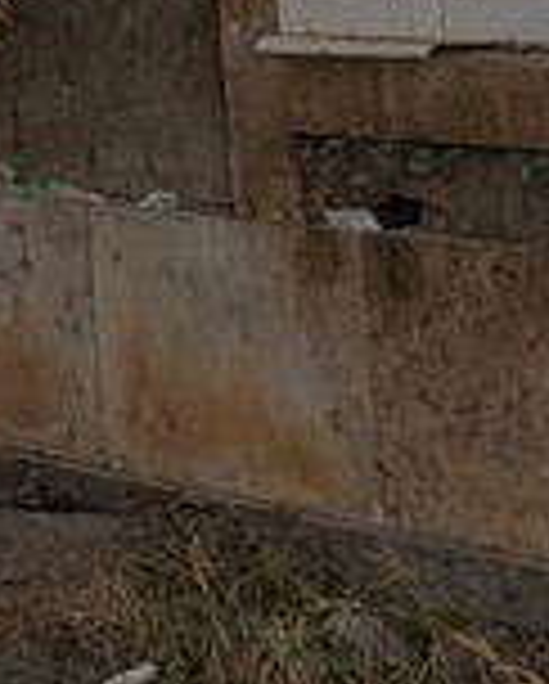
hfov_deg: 8.0
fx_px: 3324
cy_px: -675
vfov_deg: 10.8
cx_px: -1118
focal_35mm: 164
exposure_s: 1/1508
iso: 43
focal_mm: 6.81
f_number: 1.85
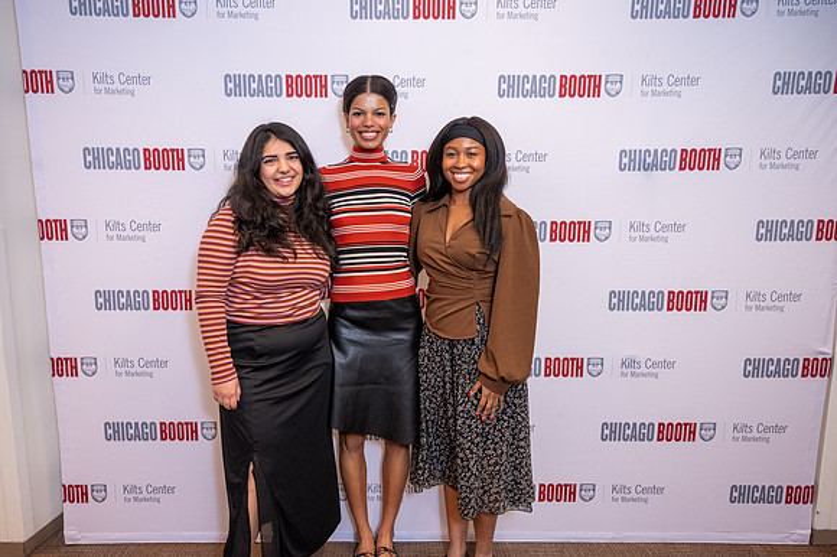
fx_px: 641
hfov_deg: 66.2
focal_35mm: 28
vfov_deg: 47.0
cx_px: 381
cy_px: 298
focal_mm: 24
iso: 1600
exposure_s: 1/100
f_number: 4
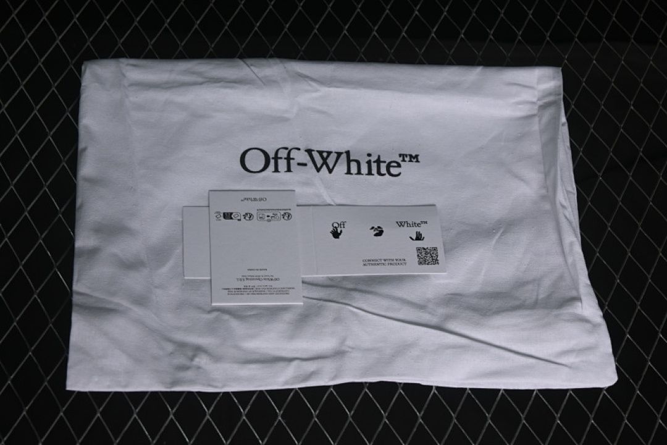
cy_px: 222
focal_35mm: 75
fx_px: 1389
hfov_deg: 27.0
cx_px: 334
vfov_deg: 18.2
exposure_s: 1/80
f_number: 7.1
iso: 160
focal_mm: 50
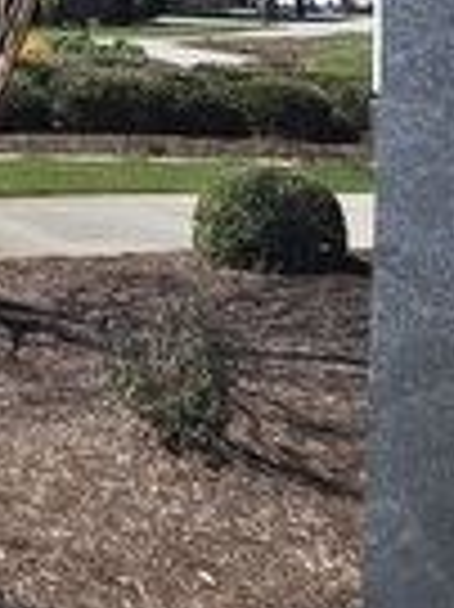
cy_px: -495
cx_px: -166
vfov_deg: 19.1
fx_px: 1349
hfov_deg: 17.7
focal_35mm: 77
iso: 50
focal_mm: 2.2
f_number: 2.2
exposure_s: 1/2339
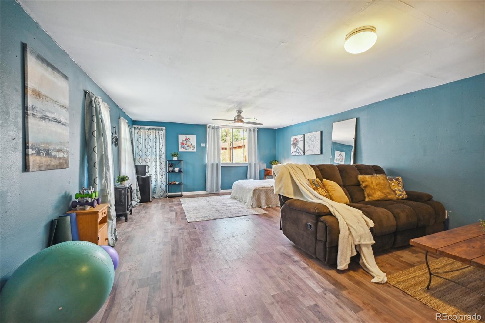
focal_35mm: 14
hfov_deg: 104.3
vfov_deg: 81.2
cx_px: 242
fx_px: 189
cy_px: 162
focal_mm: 14
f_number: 11
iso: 400
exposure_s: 1/5
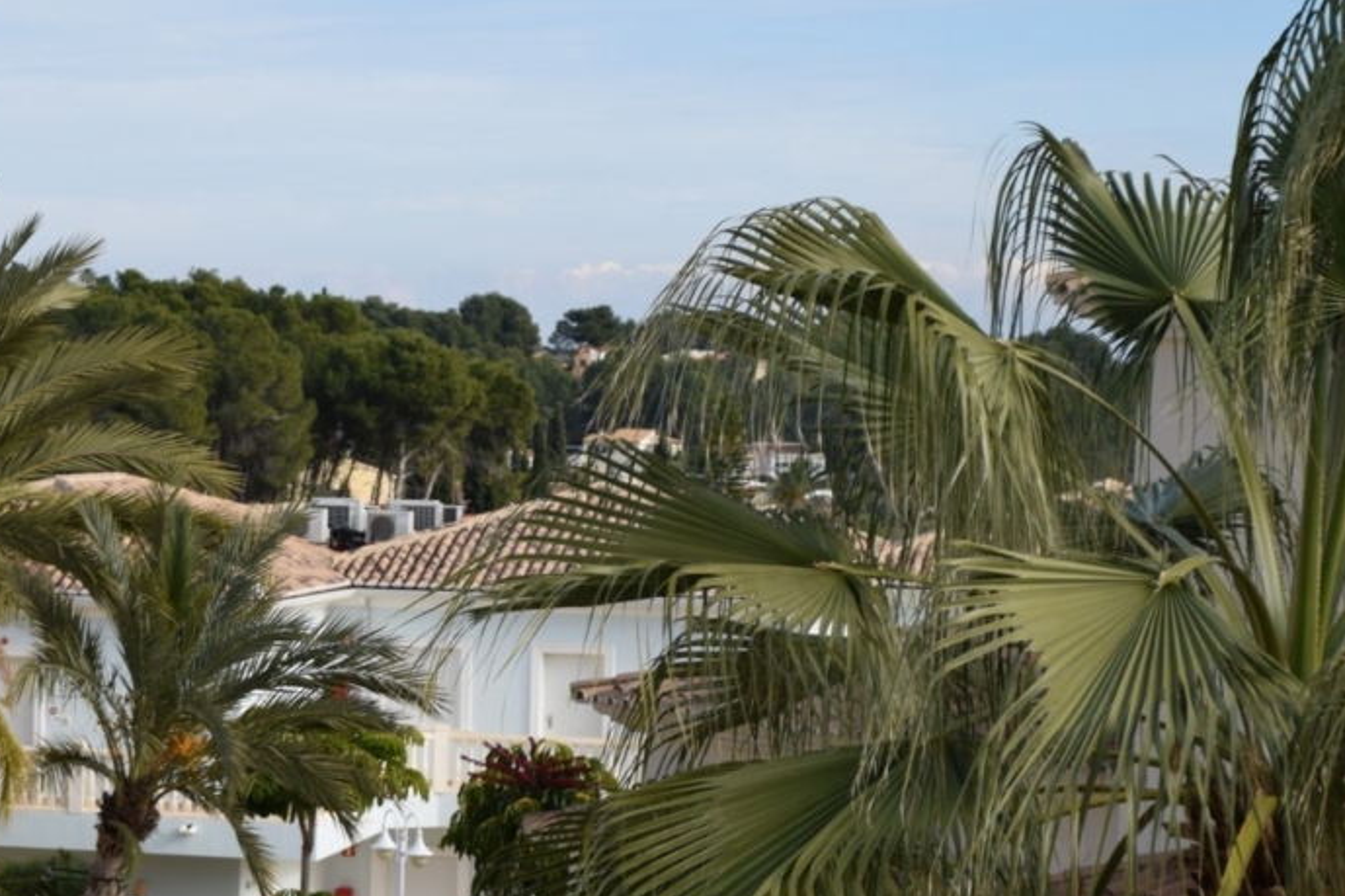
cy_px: 678
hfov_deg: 17.8
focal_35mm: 114
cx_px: 260
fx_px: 4258
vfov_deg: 12.0
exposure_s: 1/1250
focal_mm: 44
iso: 200
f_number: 4.5
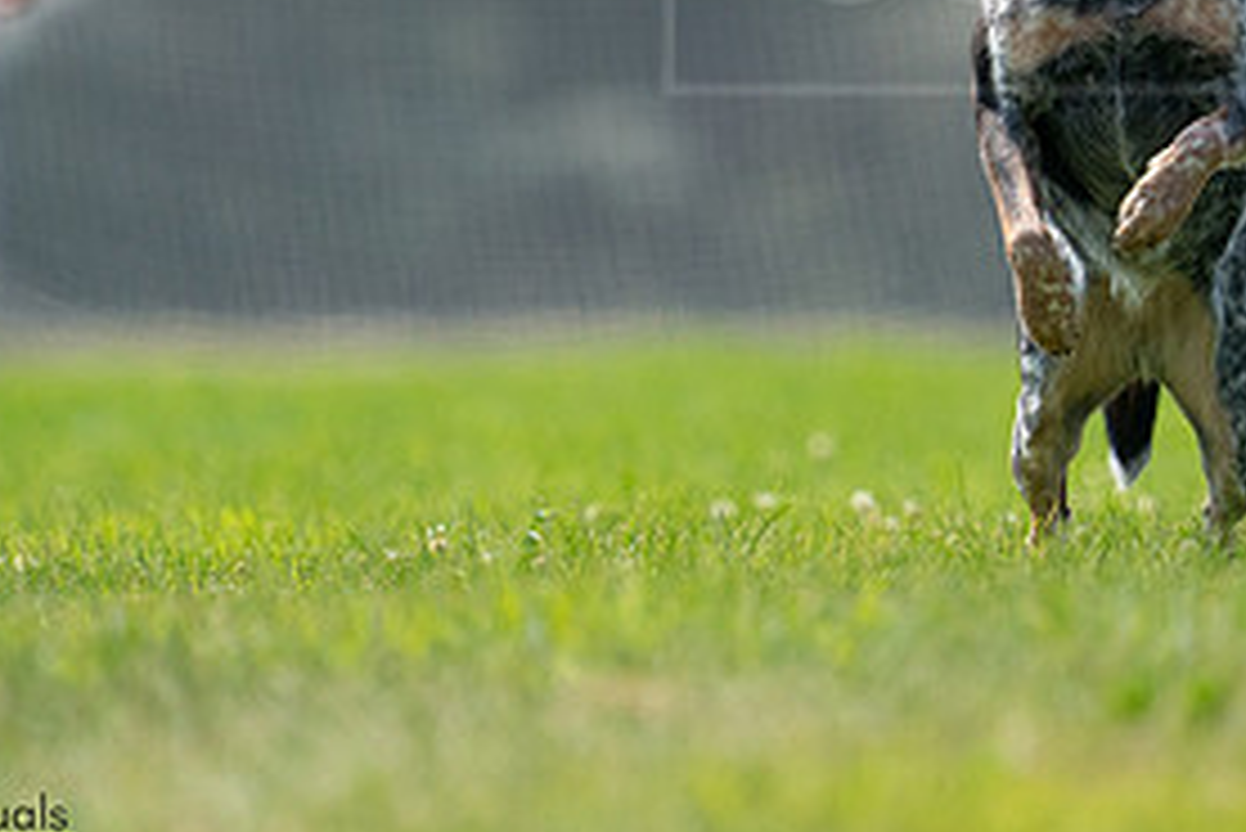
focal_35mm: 1040
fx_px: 36013
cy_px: 25
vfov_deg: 1.3
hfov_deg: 2.0
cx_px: 1093
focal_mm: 496
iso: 1600
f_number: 6.3
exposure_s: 1/4000
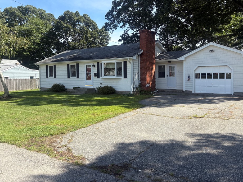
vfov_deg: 48.2
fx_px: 204
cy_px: 82
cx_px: 127
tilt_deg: -1.6
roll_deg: +0.4
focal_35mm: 29
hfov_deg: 61.6
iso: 50
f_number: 1.6
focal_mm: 5.96
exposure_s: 1/2012
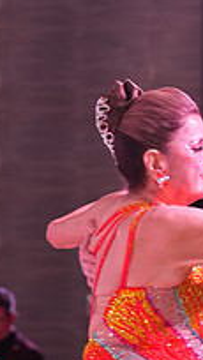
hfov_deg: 4.5
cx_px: 273
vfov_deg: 8.0
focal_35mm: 268
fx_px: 2560
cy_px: 455
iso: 2500
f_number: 4.5
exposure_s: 1/250
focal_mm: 90
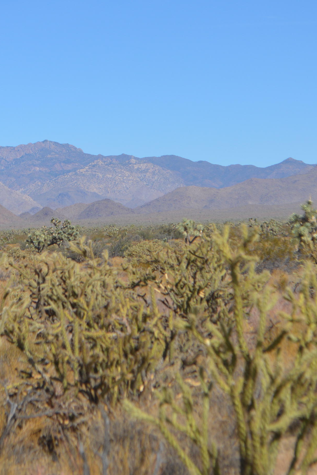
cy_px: 224
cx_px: 136
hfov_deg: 10.2
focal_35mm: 135
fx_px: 1780
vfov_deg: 15.2
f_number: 7.1
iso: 400
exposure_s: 1/1600
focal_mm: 55
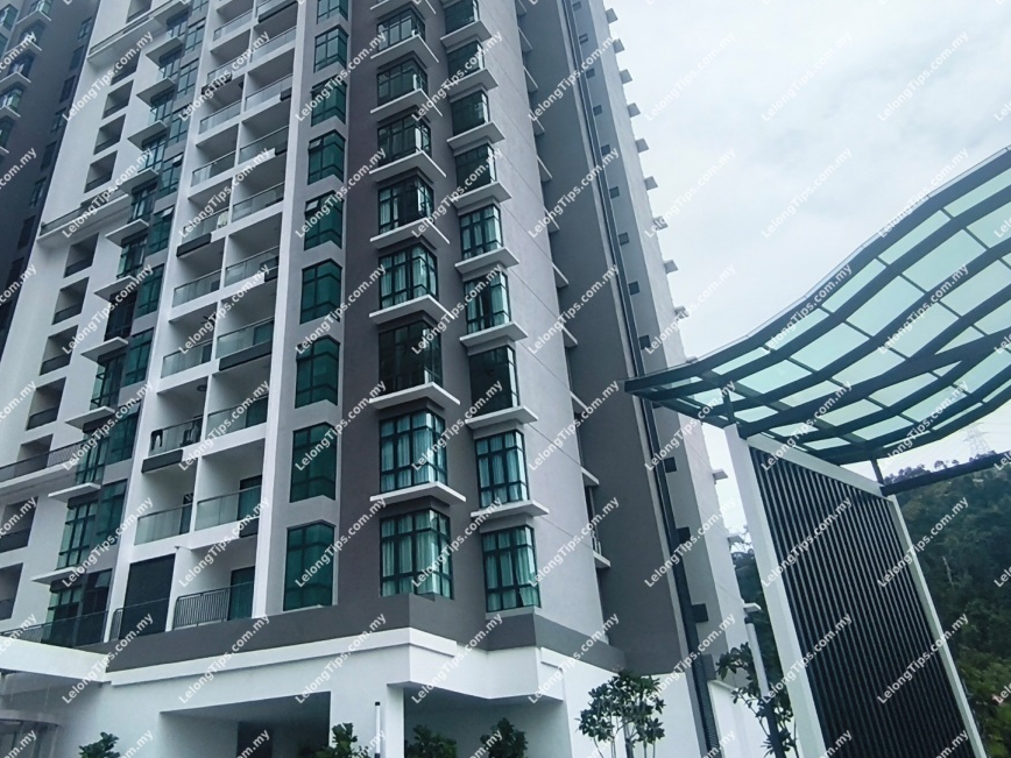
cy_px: 209
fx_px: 759
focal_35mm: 26
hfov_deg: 65.6
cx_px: 343
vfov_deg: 51.3
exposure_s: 1/5602
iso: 50
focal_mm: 1.65
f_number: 2.2
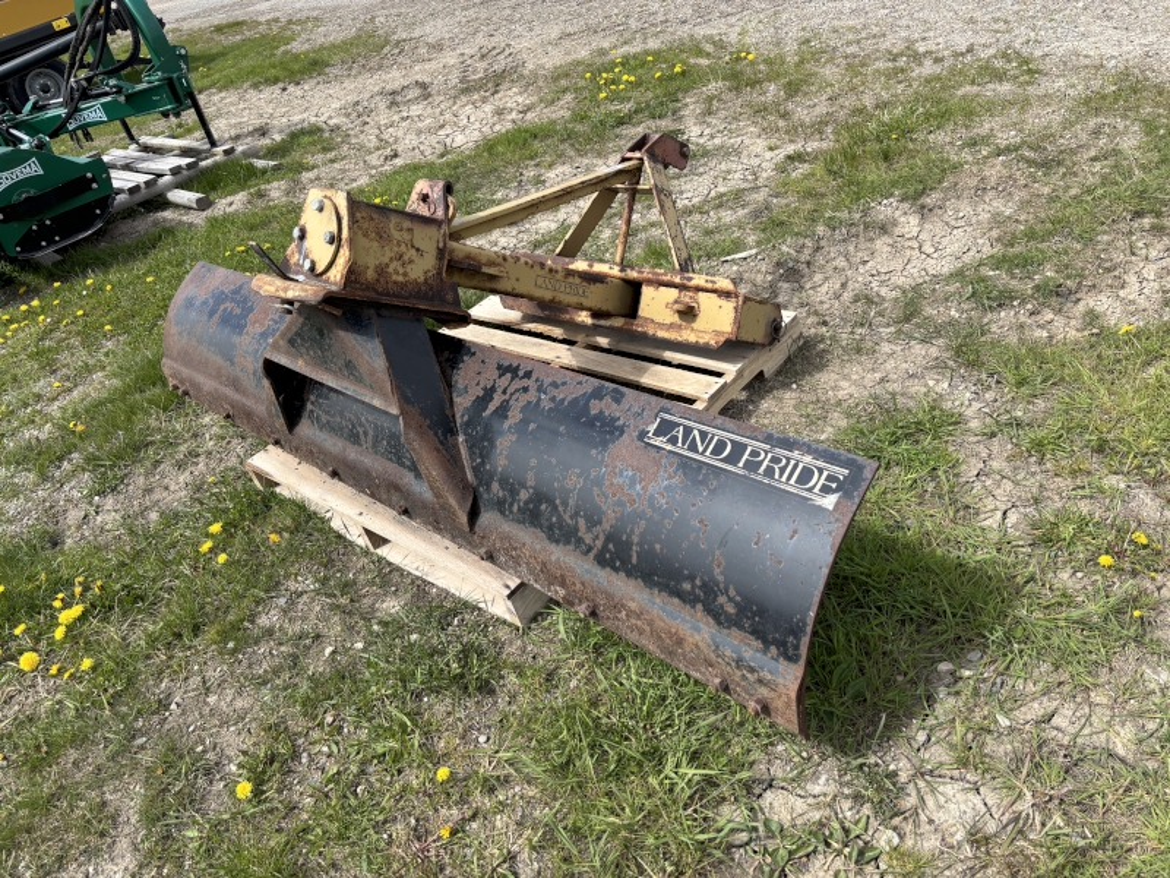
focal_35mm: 26
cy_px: 439
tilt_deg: -32.9
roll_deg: +16.1
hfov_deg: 67.3
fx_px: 879
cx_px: 585
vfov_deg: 53.1
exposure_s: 1/2451
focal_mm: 5.96
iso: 50
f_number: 1.6
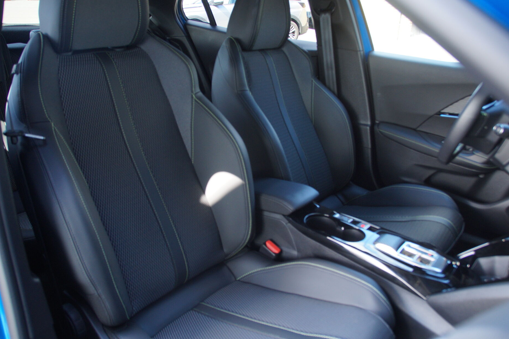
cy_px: 166
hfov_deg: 65.5
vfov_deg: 46.4
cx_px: 261
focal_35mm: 28
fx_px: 396
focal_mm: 18
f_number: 4
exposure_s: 1/60
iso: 400
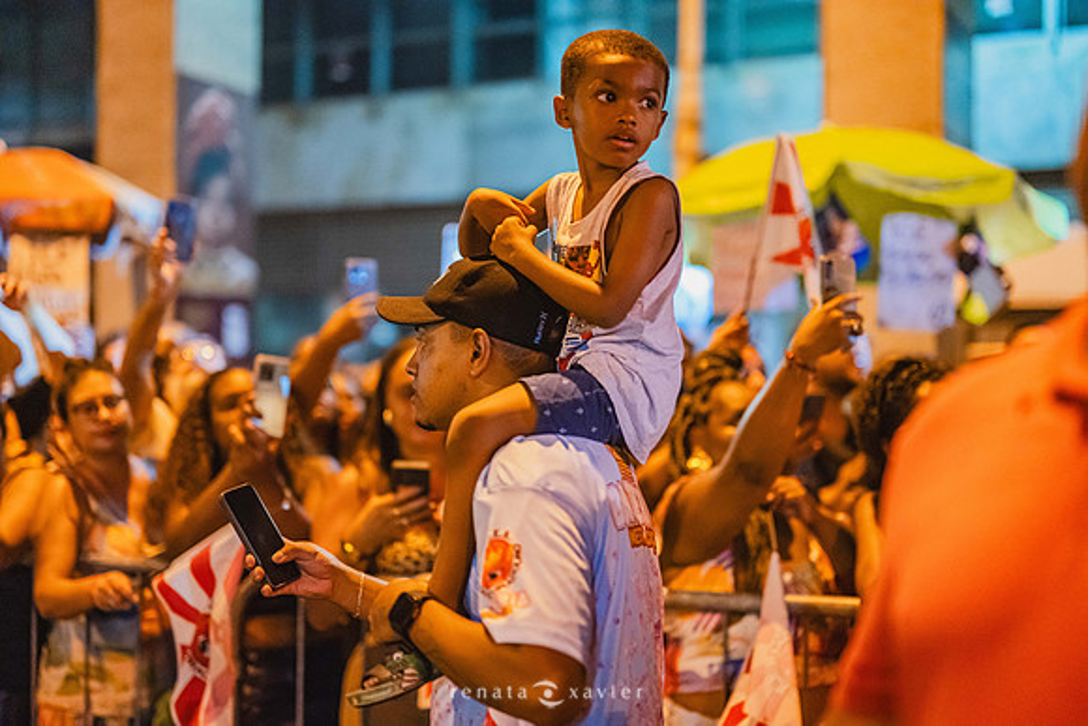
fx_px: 1511
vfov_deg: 27.0
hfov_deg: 39.6
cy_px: 363
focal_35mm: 50
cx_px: 544
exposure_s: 1/250
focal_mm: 50
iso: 6400
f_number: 1.2
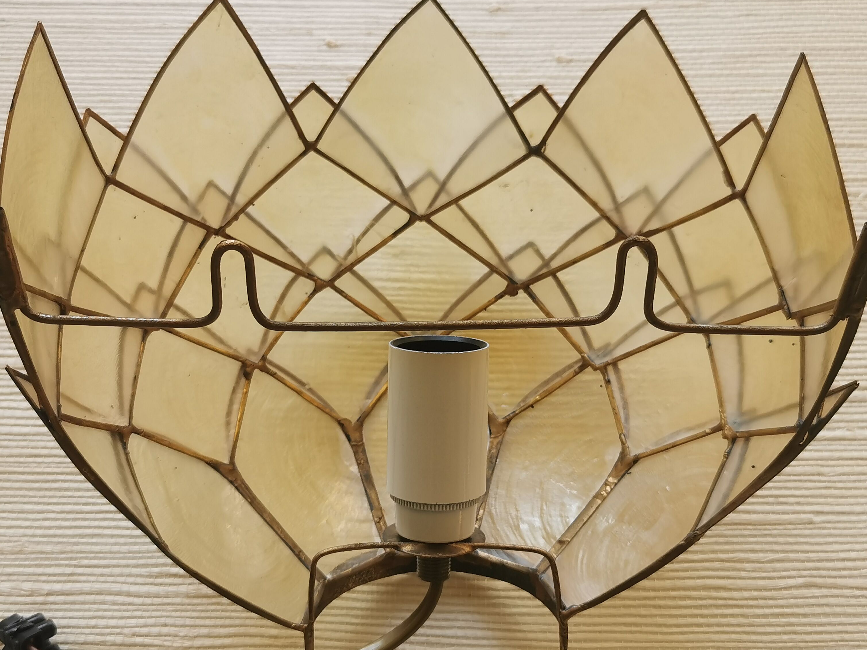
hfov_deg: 40.4
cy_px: 338
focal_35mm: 47
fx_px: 1177
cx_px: 413
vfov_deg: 30.9
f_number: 1.8
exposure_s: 1/152
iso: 50
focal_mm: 5.58
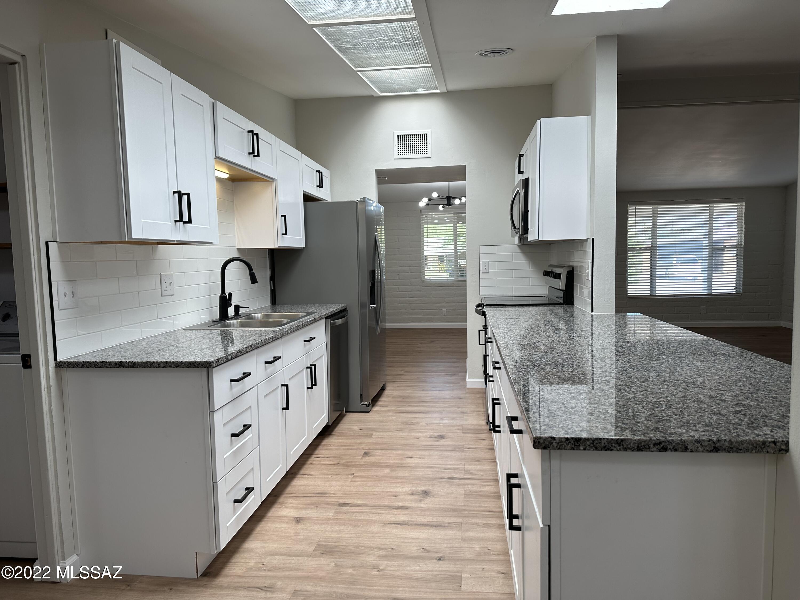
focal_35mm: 24
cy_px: 300
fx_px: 555
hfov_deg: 71.6
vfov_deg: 56.8
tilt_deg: -4.8
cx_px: 400
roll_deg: +0.7
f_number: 1.78
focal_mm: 6.86
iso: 80
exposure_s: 1/237
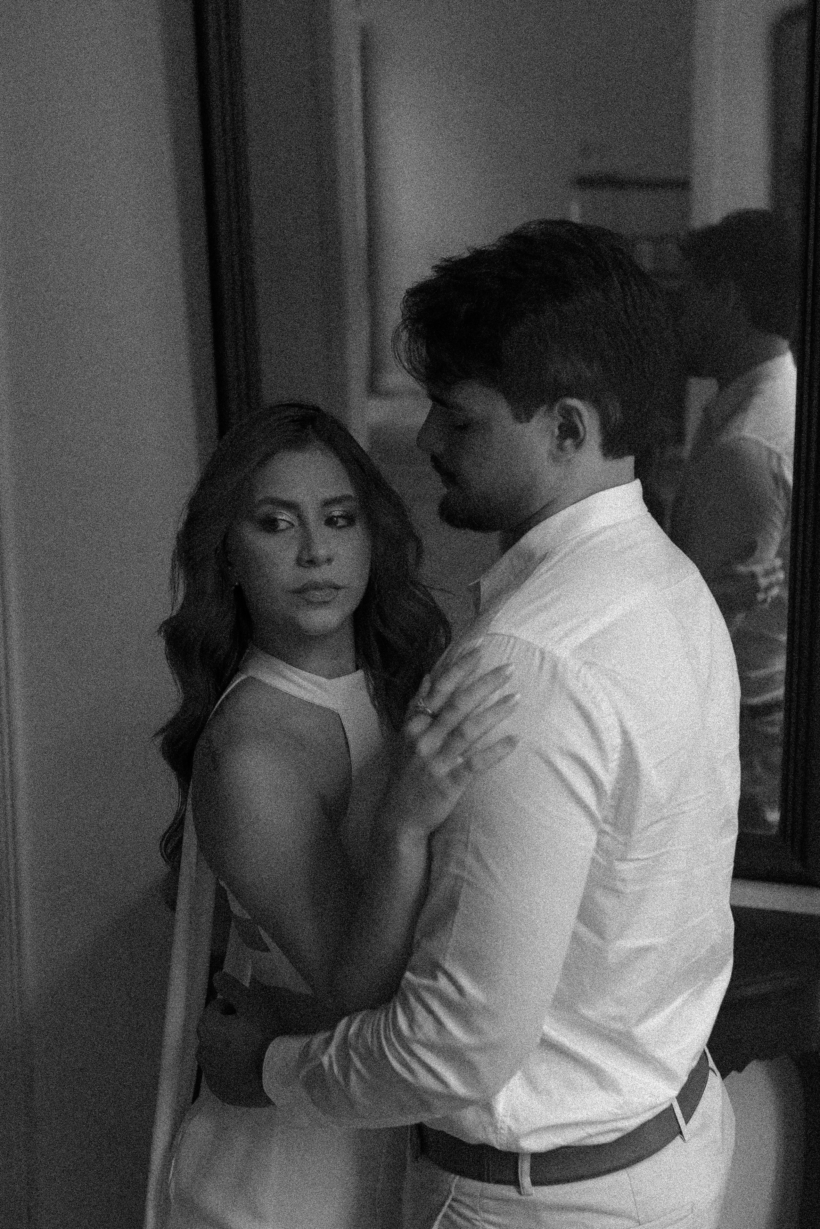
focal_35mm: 45
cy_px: 614
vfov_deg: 43.6
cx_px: 410
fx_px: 1537
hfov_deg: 29.9
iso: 200
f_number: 2.5
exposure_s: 1/160
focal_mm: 30
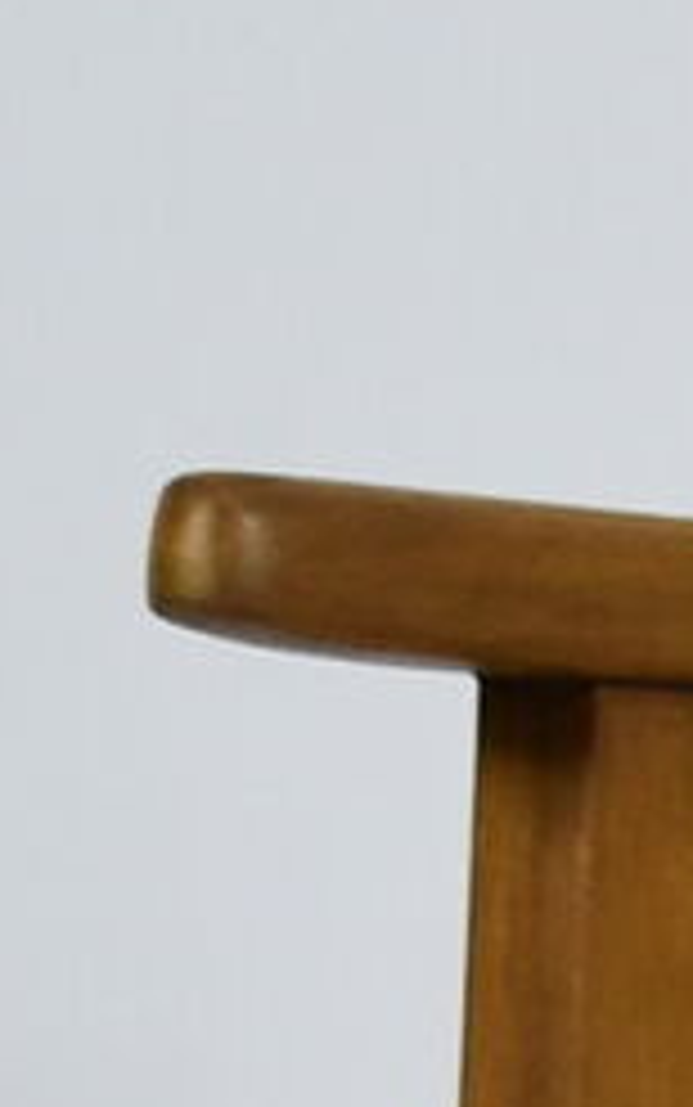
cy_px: 2126
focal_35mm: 472
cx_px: 2655
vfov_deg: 4.4
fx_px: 14246
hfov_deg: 2.7
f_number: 4.8
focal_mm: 38
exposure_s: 1/125
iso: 1000
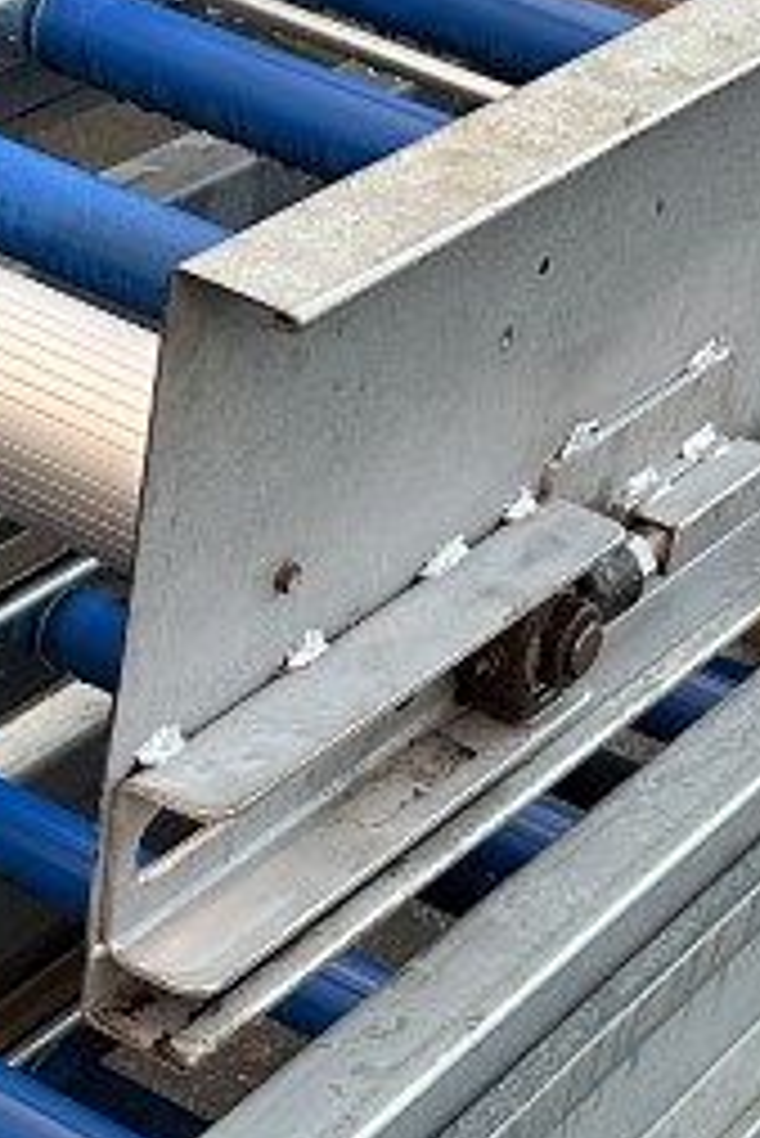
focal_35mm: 101
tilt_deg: -37.4
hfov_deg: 13.5
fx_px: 3194
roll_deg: -6.2
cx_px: 220
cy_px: 1093
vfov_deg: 19.7
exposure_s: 1/121
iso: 200
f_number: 1.78
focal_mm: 6.86
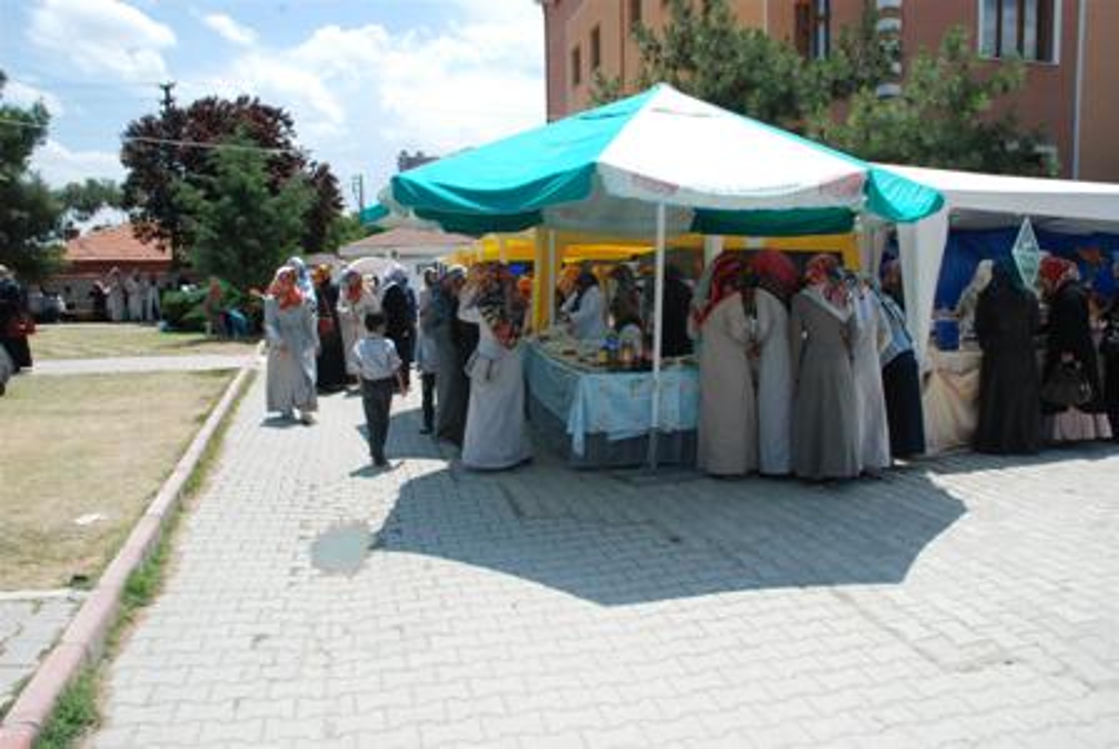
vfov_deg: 48.1
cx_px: 560
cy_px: 374
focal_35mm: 27
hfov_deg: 67.3
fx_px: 840
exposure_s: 1/500
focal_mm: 18
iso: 640
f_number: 11
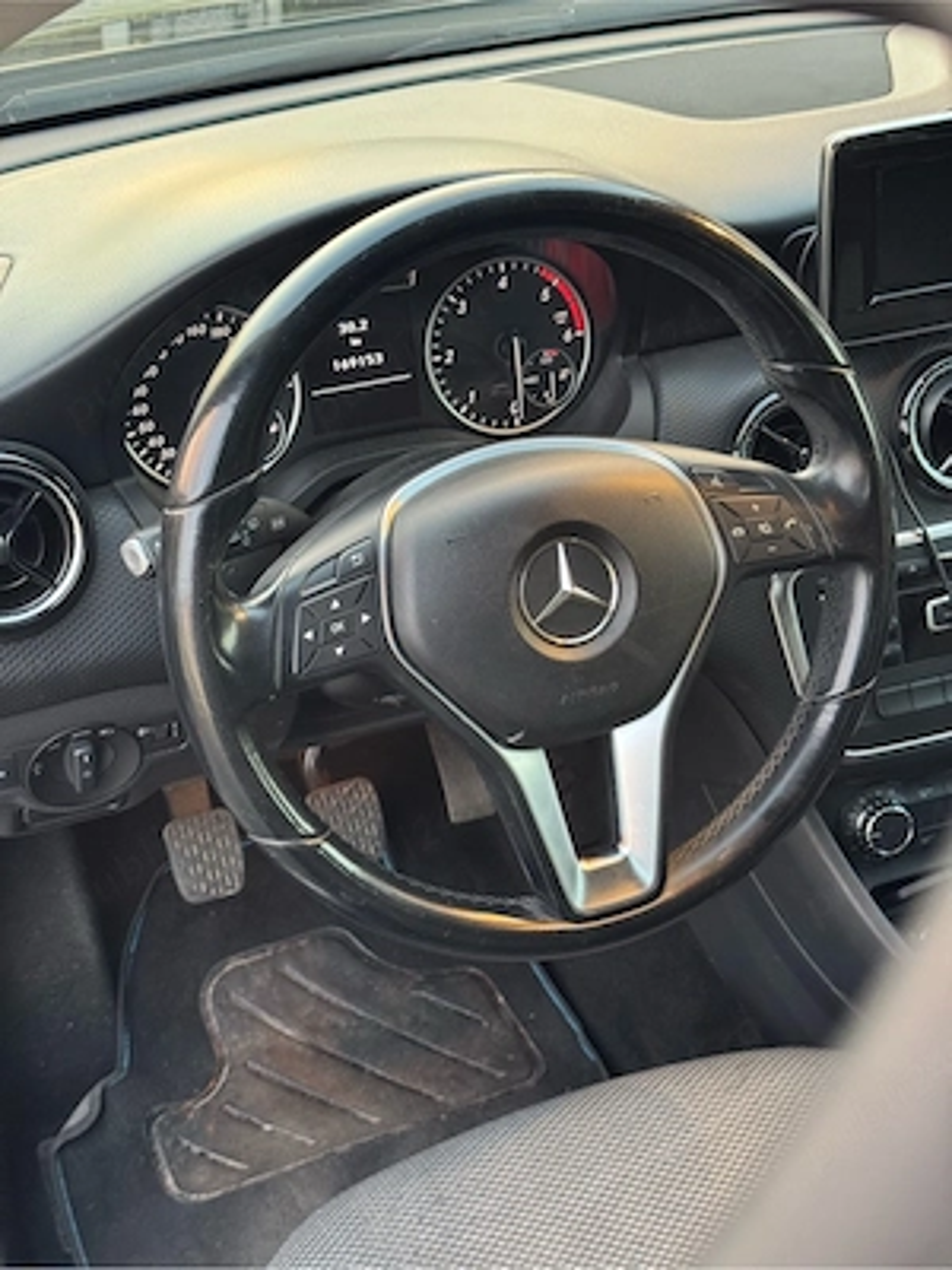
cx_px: 476
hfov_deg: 30.3
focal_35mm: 48
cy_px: 635
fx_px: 1760
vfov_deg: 39.7
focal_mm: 6.76
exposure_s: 1/55
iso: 250
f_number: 1.78
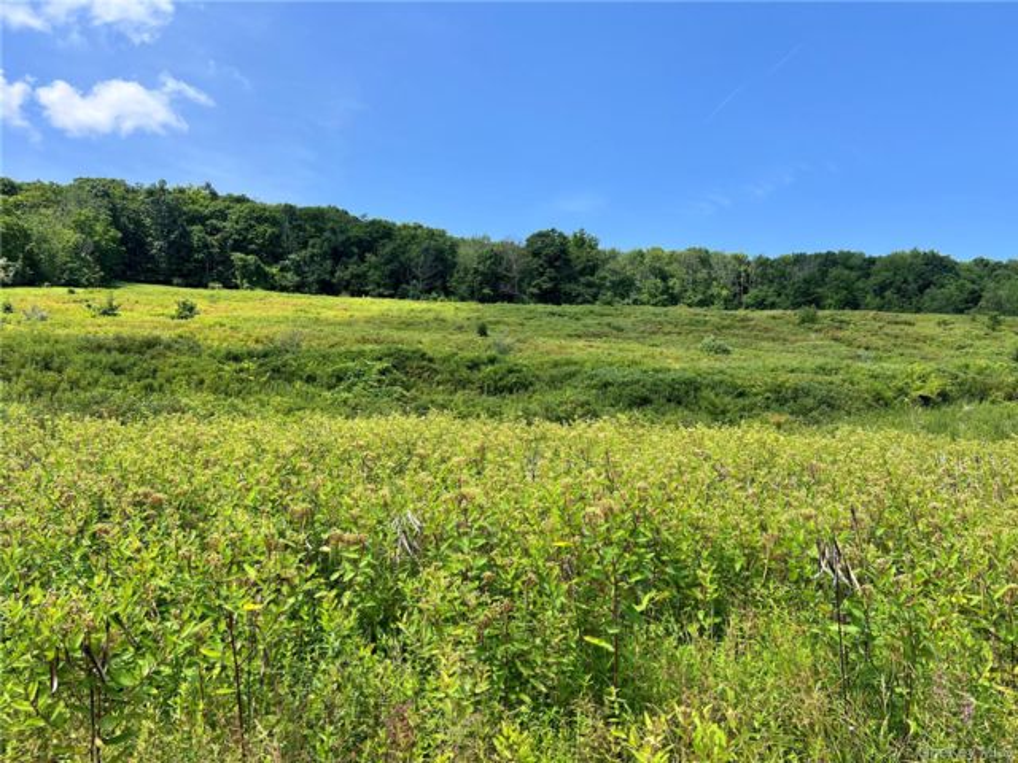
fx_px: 765
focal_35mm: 26
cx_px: 509
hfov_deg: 67.3
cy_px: 382
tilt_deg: +3.7
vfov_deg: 53.1
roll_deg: +0.3
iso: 50
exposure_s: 1/2632
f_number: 1.5
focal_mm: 5.7
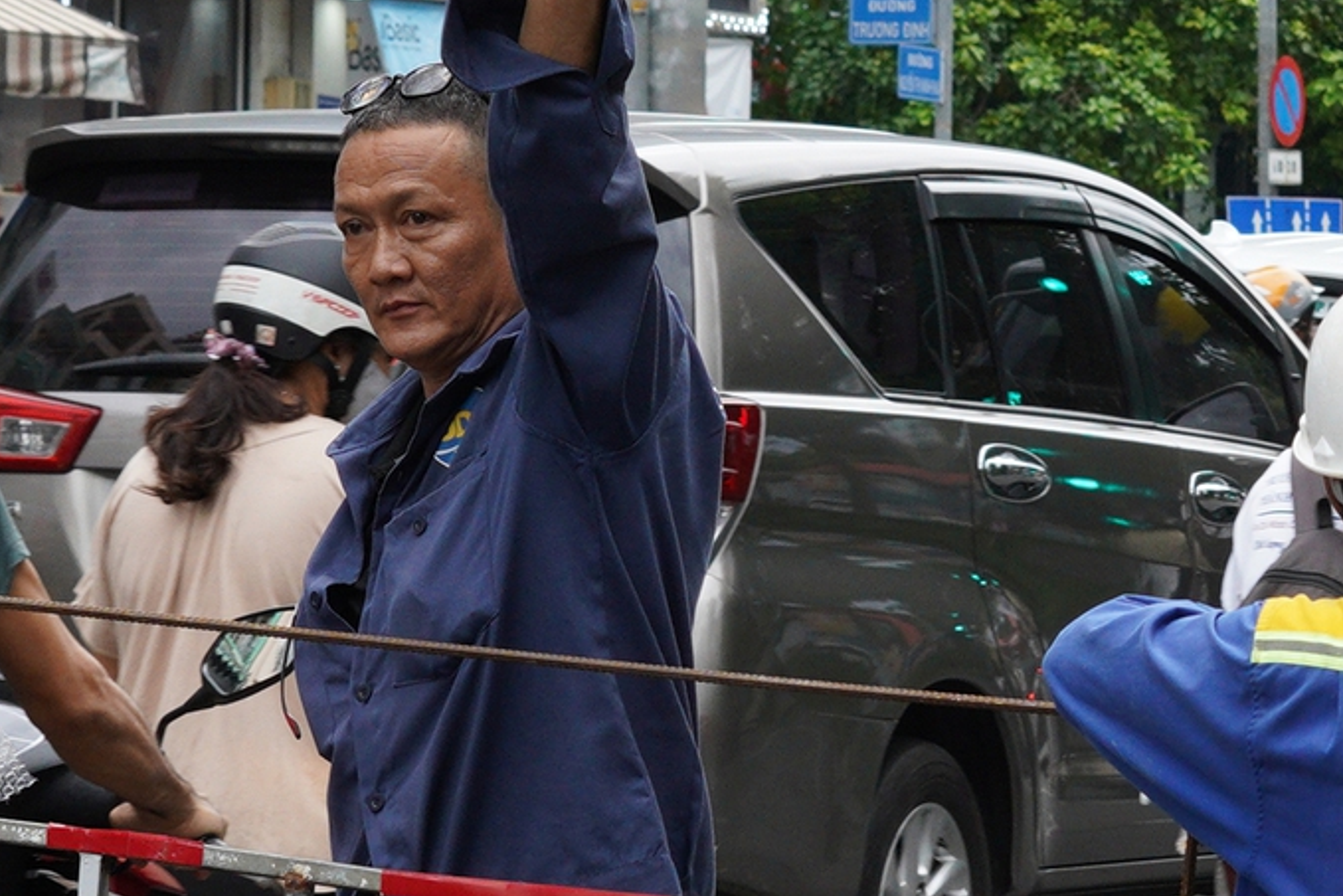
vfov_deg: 6.2
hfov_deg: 9.2
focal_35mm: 221
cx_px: 1600
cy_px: 847
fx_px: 8246
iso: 1000
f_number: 6.3
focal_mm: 50
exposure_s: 1/200
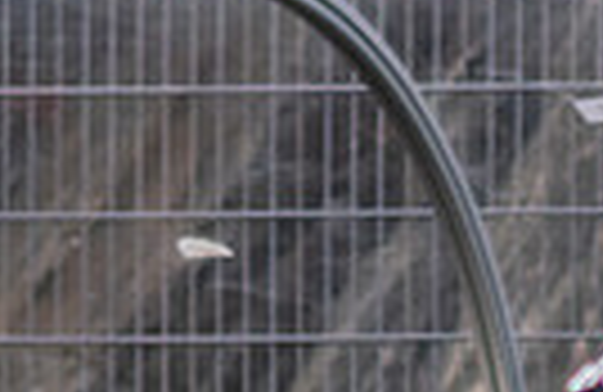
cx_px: 1201
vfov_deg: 0.5
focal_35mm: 2513
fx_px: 41754
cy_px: 798
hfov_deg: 0.8
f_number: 3.2
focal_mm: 300
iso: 1250
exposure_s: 1/800
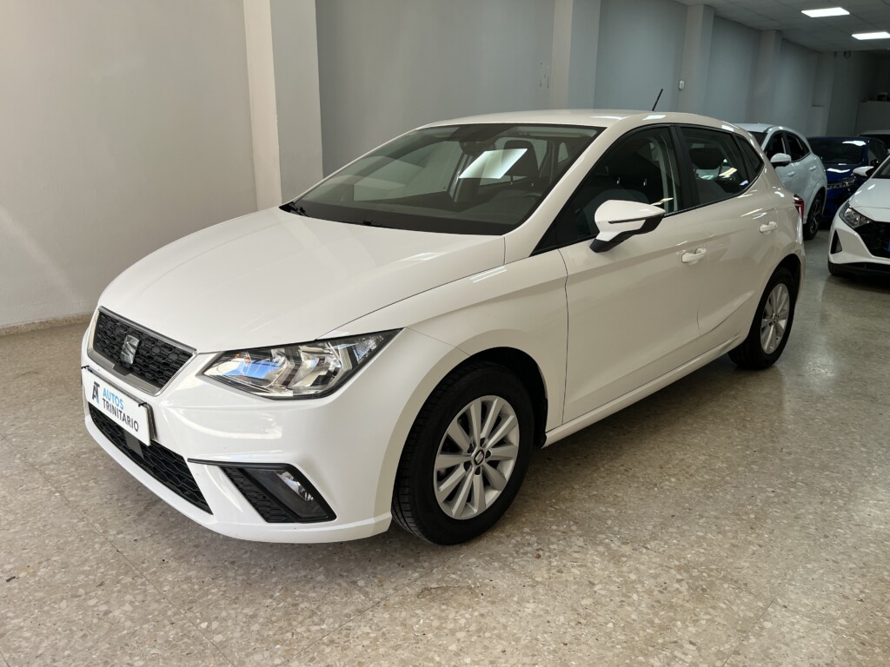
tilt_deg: -15.8
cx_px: 445
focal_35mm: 26
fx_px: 668
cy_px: 334
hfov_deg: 67.3
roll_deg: -1.0
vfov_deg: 53.1
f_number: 1.6
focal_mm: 5.1
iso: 40
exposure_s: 1/122
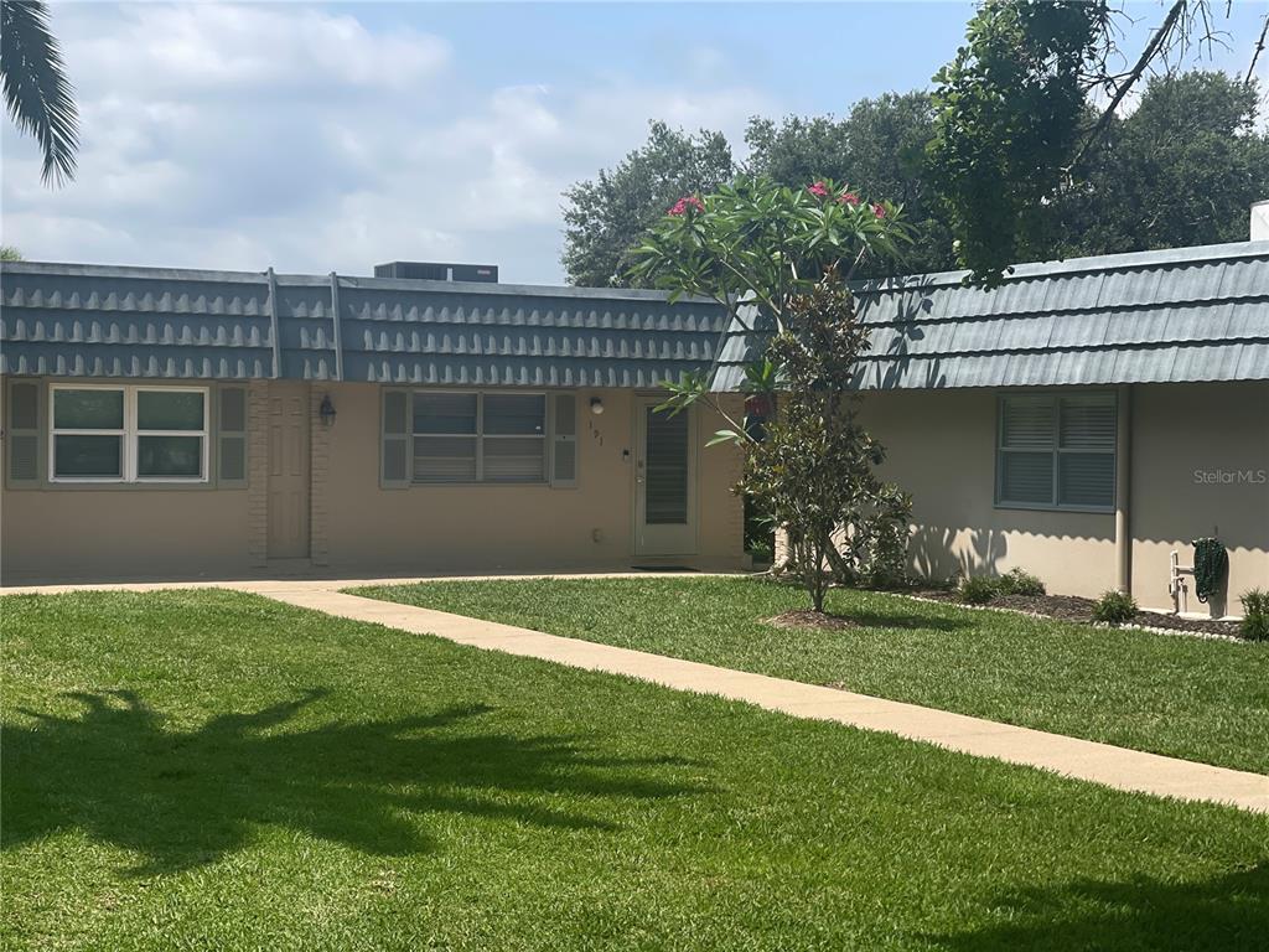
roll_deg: -1.0
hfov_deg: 30.3
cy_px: 476
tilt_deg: -2.4
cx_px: 634
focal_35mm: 64
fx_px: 2346
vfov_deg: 22.9
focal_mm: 7.5
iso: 20
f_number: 2.2
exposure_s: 1/1449
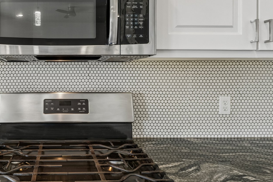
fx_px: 221
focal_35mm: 29
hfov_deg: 59.3
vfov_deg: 44.6
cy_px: 75
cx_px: 62
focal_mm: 11.8
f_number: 7.1
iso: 250
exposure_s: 1/80
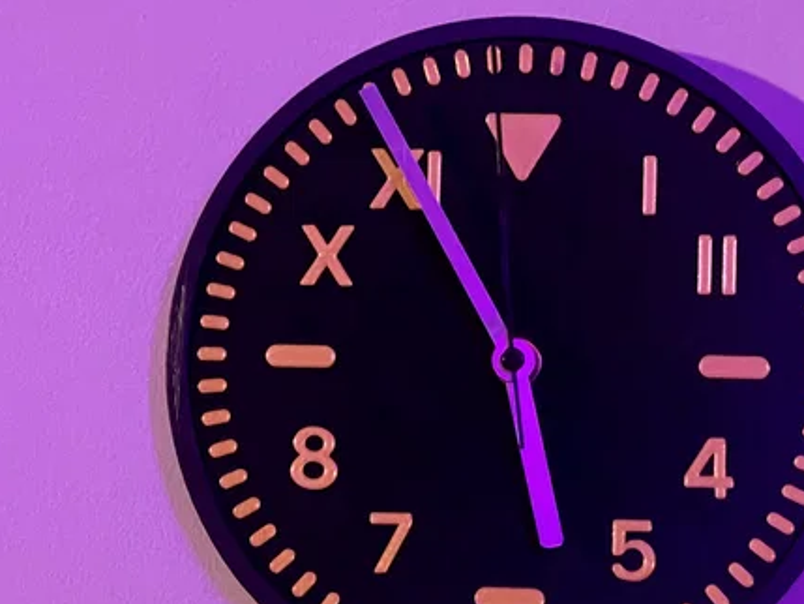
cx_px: 529
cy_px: 376
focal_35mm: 101
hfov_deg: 19.4
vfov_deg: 14.6
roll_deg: -0.9
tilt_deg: +4.0
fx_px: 2347
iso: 800
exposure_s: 1/31
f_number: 2
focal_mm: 6
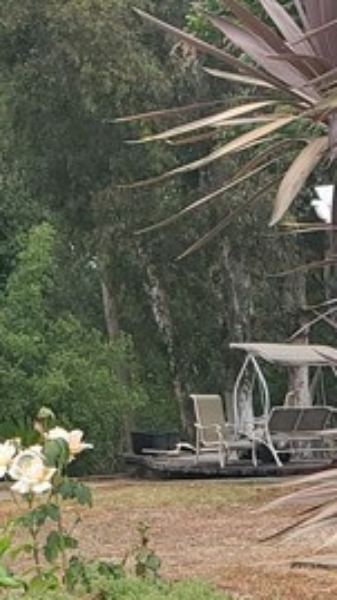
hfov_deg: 11.0
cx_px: 408
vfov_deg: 19.1
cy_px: 642
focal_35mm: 108
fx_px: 1718
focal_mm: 4.3
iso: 50
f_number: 2.4
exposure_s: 1/492
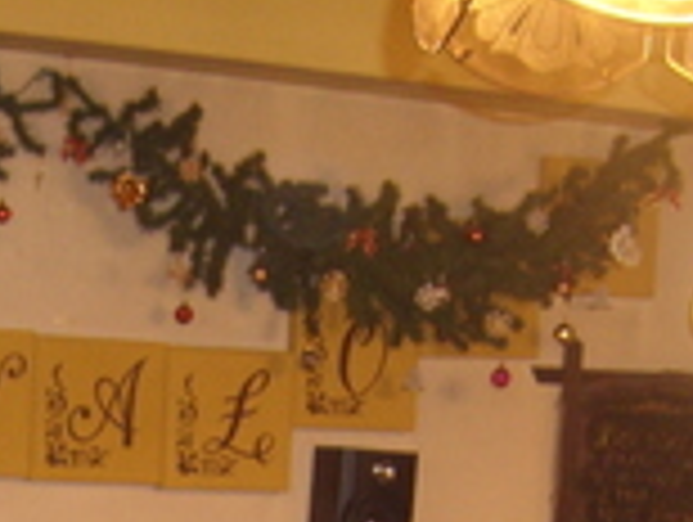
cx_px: -22
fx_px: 2727
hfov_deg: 14.2
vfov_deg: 10.2
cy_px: 1008
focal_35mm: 136
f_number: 2.8
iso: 100
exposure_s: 1/30
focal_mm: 5.8
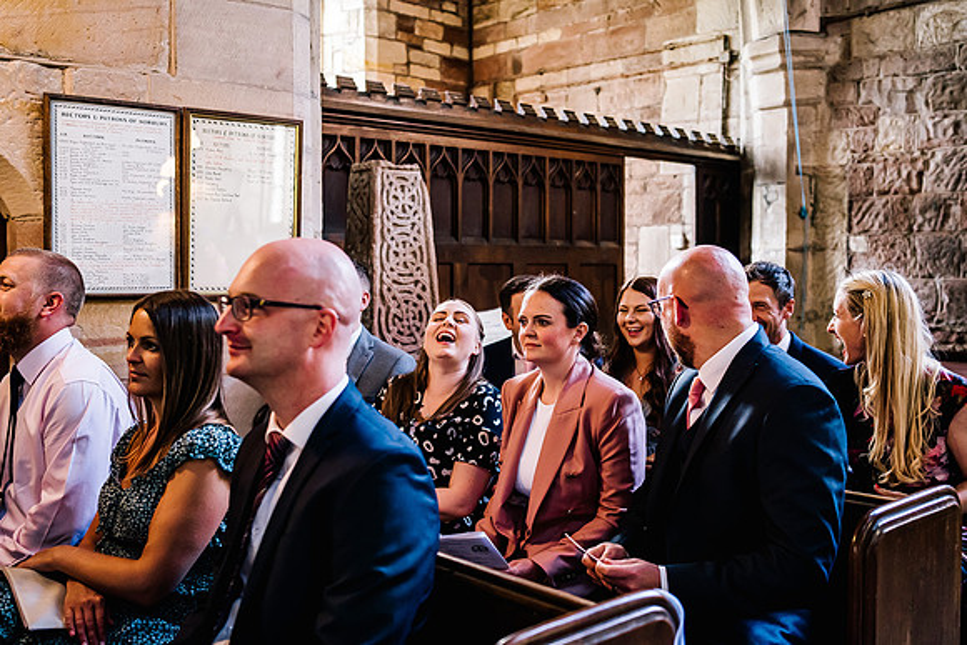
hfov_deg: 51.6
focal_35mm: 37
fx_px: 1000
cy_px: 322
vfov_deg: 35.8
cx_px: 483
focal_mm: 35
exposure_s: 1/160
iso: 2500
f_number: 2.8
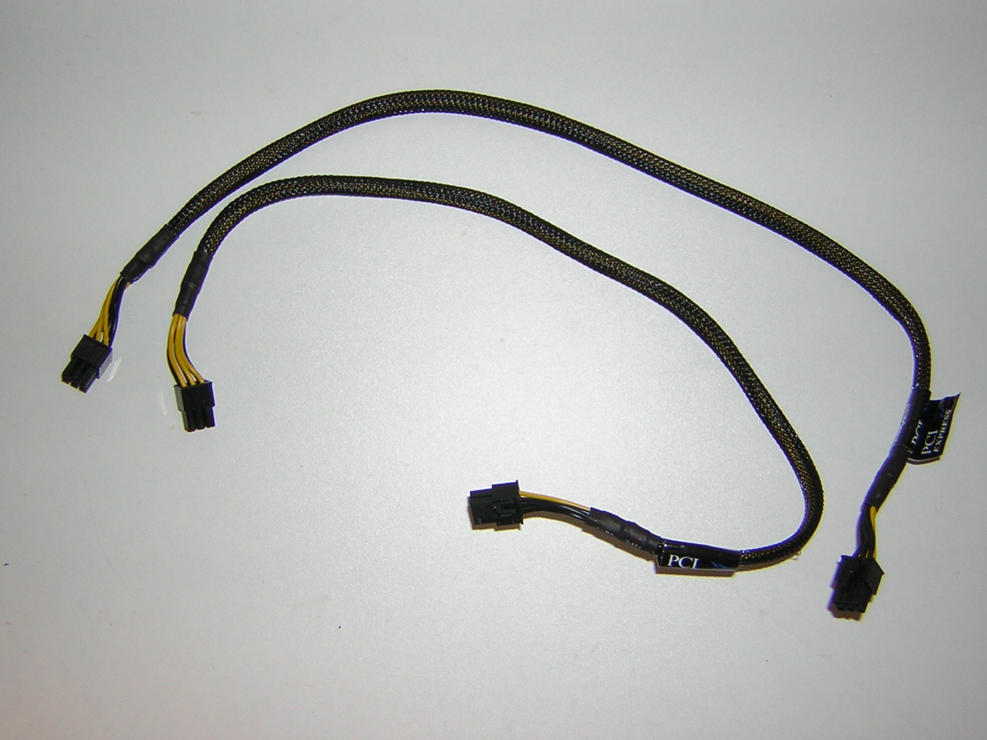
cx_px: 494
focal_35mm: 47
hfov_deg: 40.4
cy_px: 370
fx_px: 1340
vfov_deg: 30.9
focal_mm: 6.1
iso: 50
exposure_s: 1/60.1
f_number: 2.9
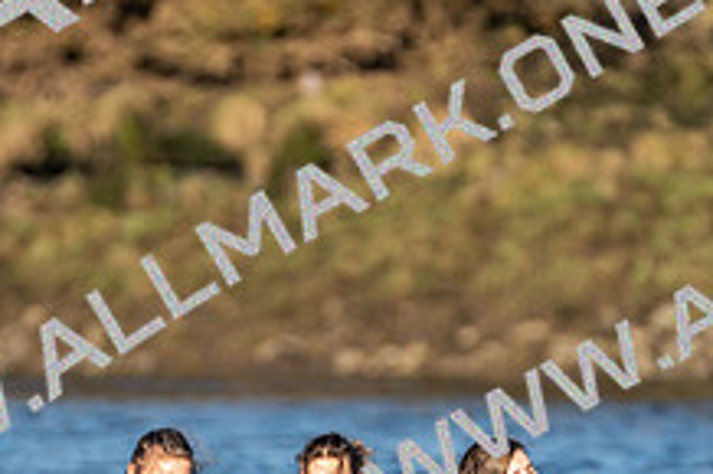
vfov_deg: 0.9
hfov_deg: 1.3
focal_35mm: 1598
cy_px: 567
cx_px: 124
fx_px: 31624
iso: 500
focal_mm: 600
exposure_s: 1/2000
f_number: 6.3
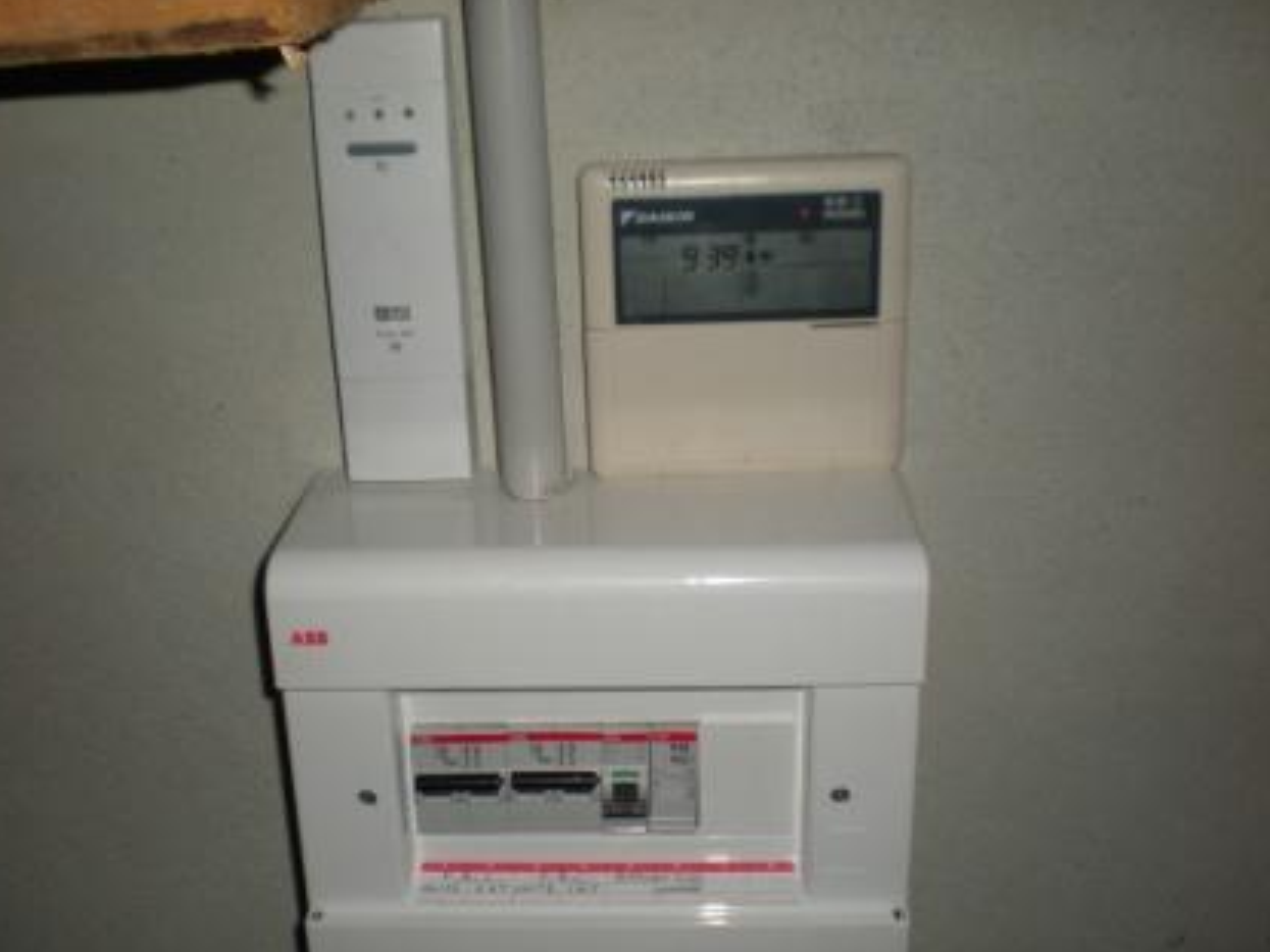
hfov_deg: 45.8
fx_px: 1504
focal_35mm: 41
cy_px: 496
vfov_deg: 35.1
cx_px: 597
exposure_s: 1/60
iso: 64
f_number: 3.1
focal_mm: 6.3
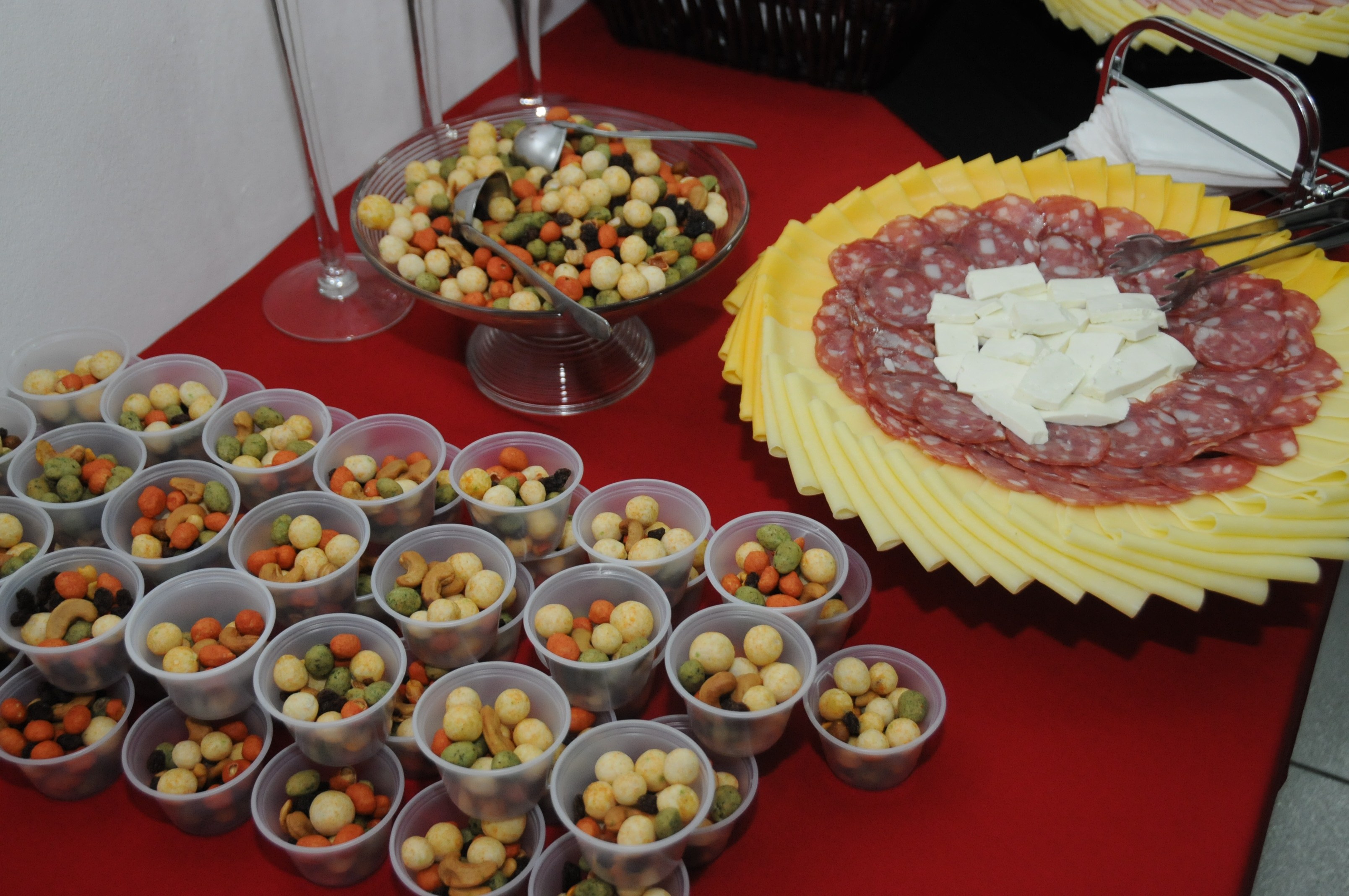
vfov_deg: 31.8
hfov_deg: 46.4
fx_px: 1572
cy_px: 448
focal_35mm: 42
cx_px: 674
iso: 1250
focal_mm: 28
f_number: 4
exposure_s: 1/160
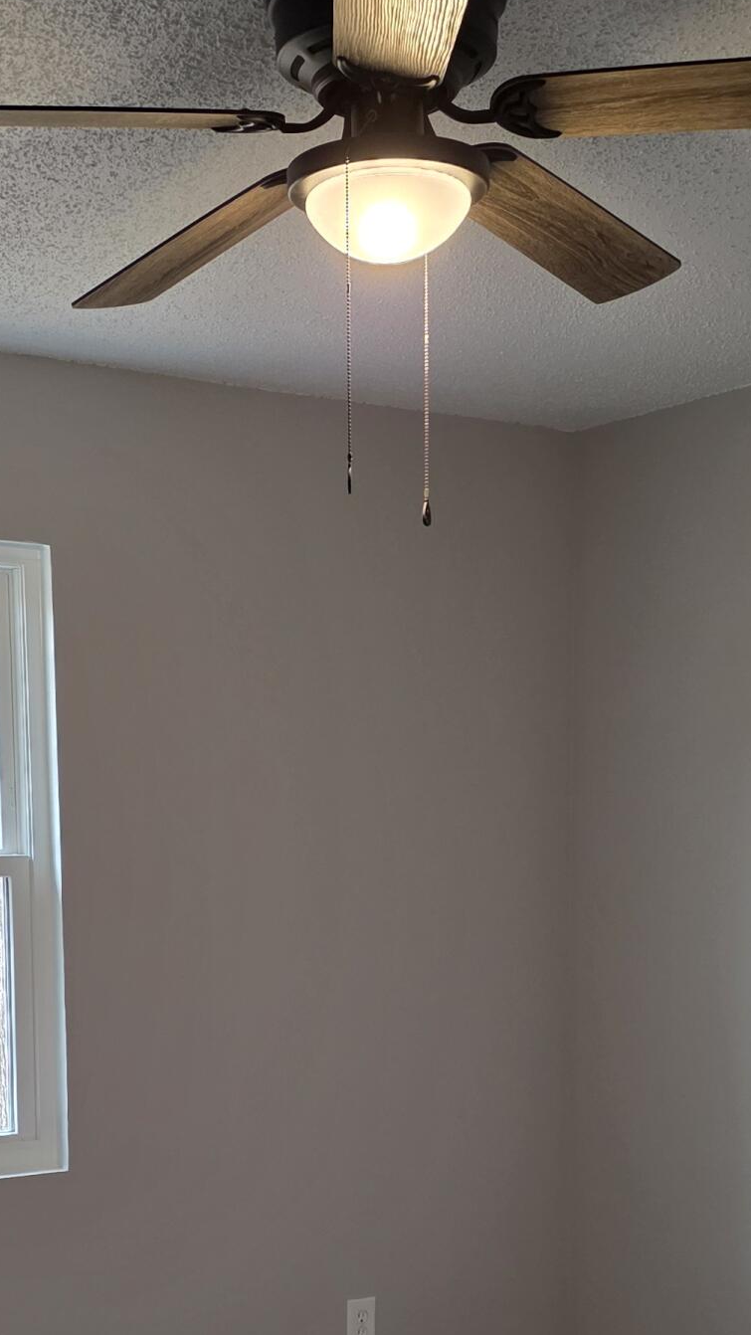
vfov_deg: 36.2
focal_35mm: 56
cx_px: 291
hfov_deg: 21.4
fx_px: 1982
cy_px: 1026
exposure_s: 1/120
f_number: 1.7
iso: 400
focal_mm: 6.25
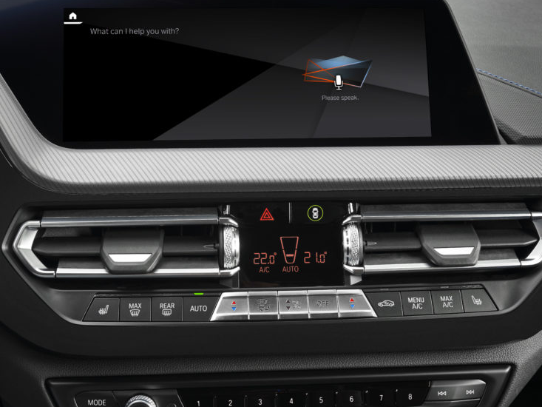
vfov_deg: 30.9
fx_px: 736
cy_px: 226
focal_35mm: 47
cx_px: 254
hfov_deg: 40.4
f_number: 8
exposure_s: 1/30
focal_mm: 35
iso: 200
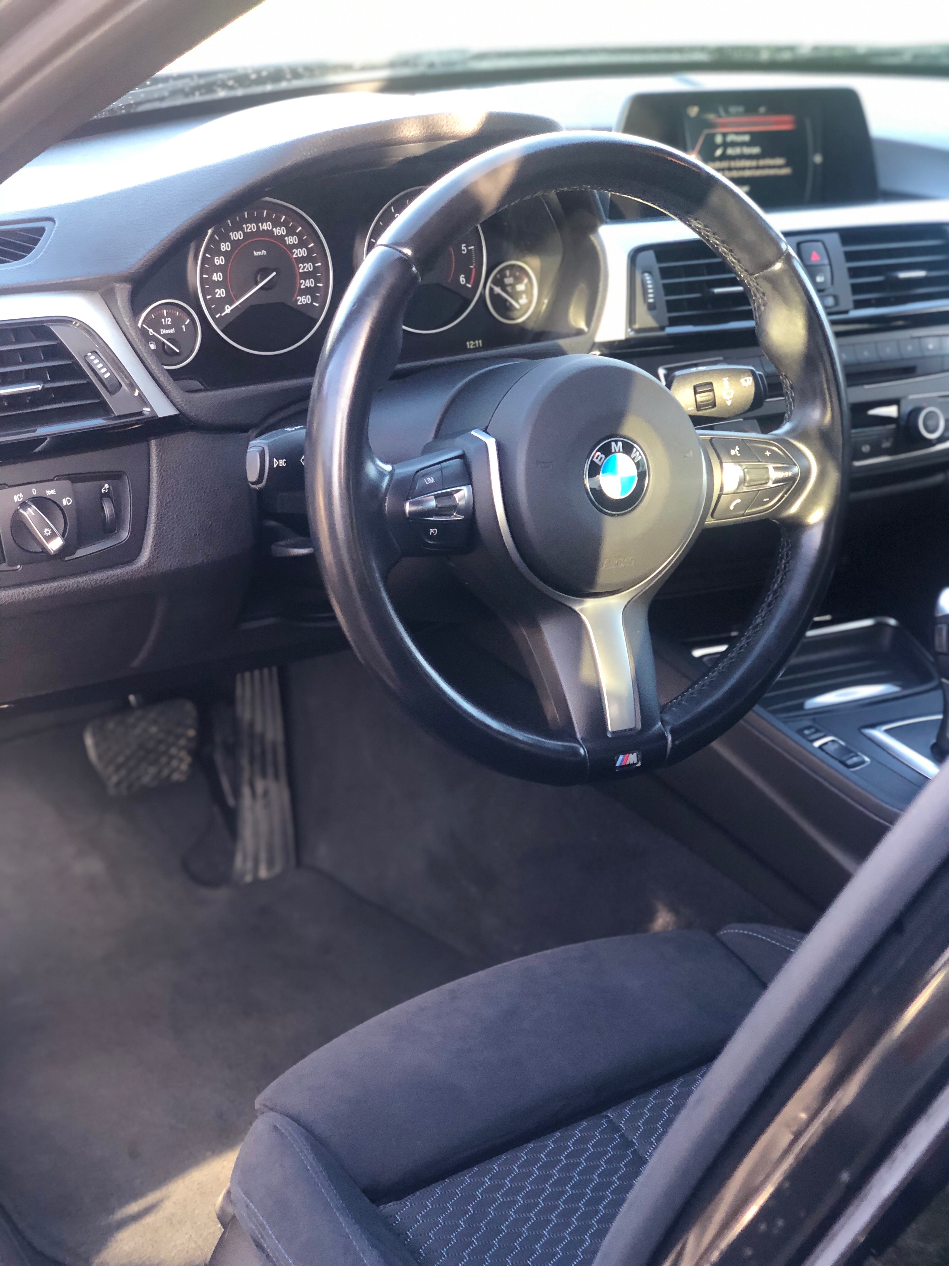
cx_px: 474
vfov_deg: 36.8
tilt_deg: -26.0
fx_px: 1901
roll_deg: -4.0
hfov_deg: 28.0
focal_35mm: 52
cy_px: 633
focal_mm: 6
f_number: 2.4
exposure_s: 1/60
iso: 80
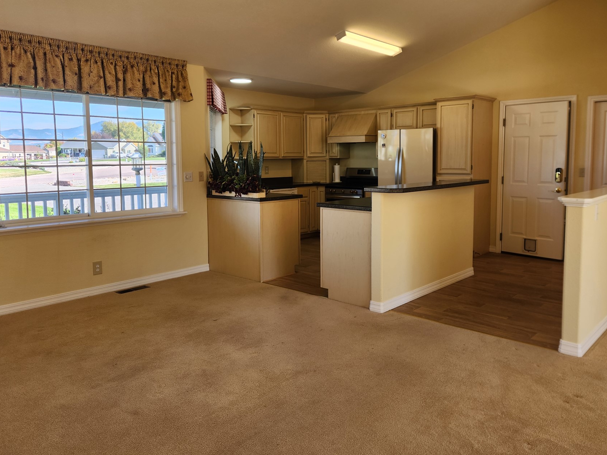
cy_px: 202
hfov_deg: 63.4
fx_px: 491
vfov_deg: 49.7
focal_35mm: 28
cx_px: 315
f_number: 1.8
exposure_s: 1/120
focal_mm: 5.4
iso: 25
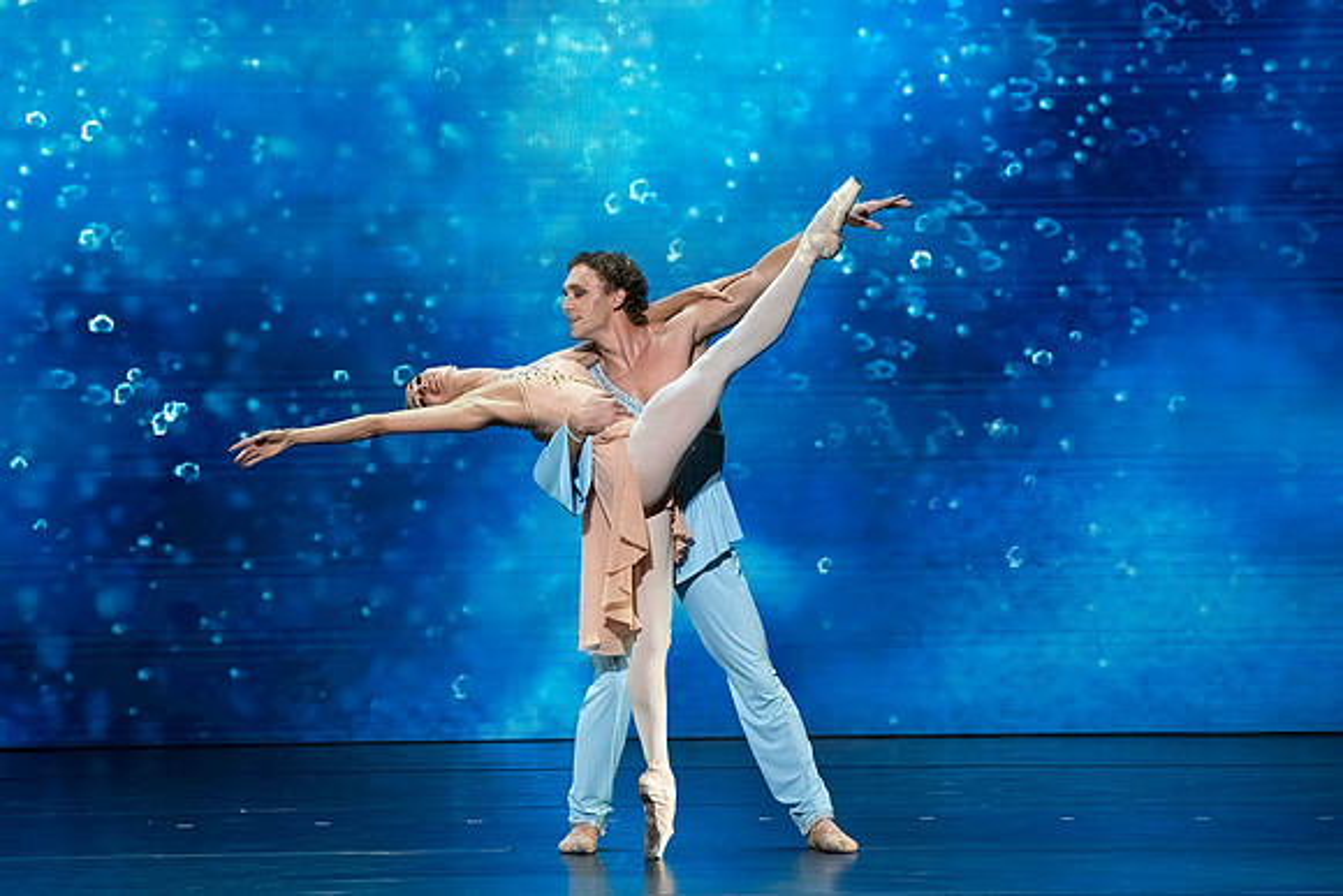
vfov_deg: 3.6
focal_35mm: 387
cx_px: 783
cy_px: 361
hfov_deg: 5.3
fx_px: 14423
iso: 6400
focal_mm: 297
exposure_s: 1/400
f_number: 5.6
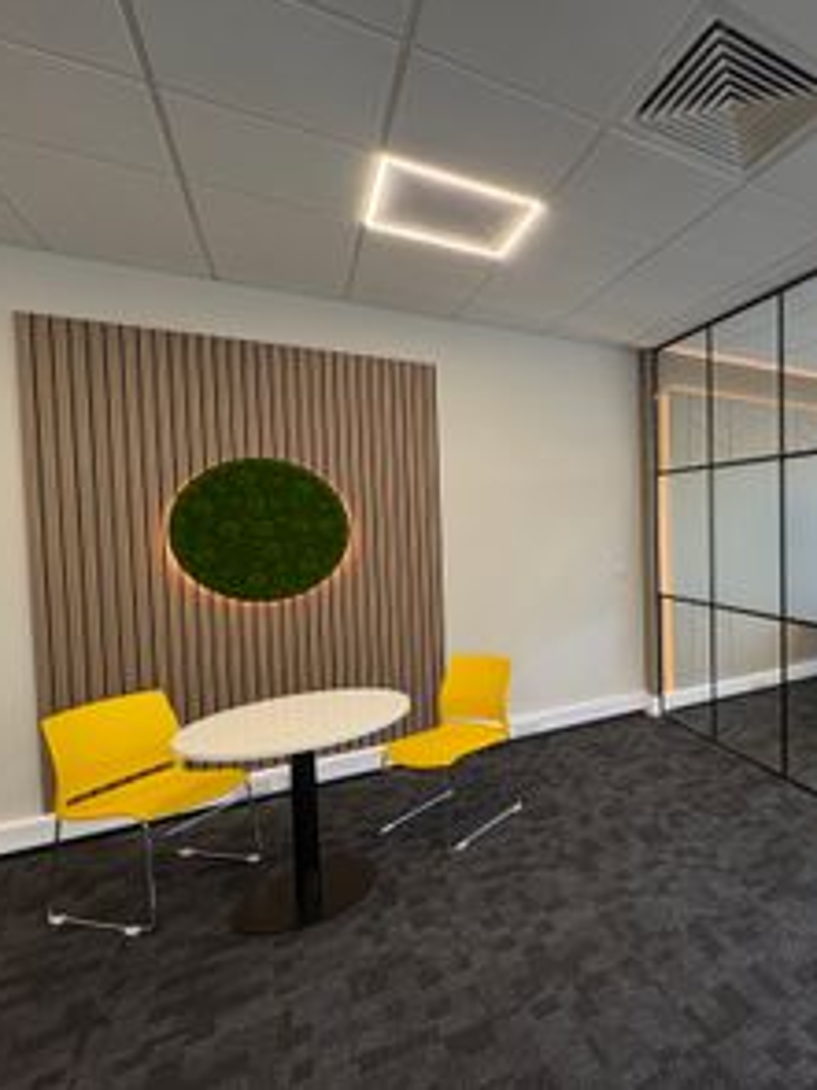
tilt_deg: -2.3
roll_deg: +1.3
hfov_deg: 59.6
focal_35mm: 19
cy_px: 539
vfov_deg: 84.7
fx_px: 598
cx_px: 717
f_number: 2.2
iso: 125
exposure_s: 1/100
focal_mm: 2.22
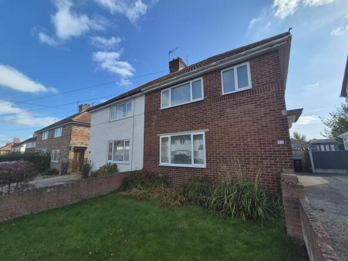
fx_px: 131
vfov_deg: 89.9
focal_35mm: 13
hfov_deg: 106.2
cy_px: 130
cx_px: 174
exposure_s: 1/2160
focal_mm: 2.2
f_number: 2.2
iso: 50
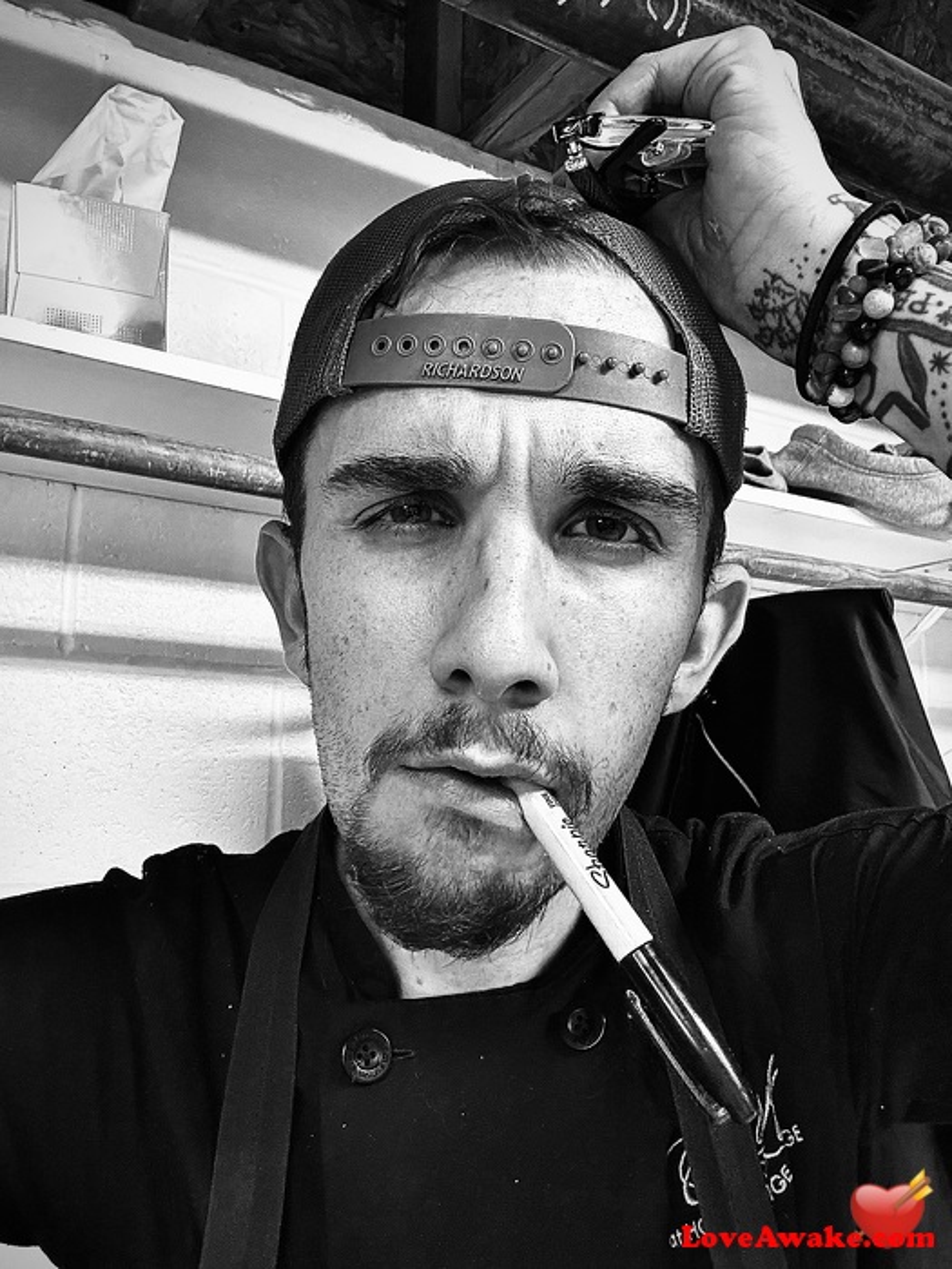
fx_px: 1100
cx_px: 476
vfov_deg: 60.0
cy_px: 634
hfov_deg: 46.8
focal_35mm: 30
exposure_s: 1/40
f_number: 1.9
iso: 320
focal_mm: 2.69
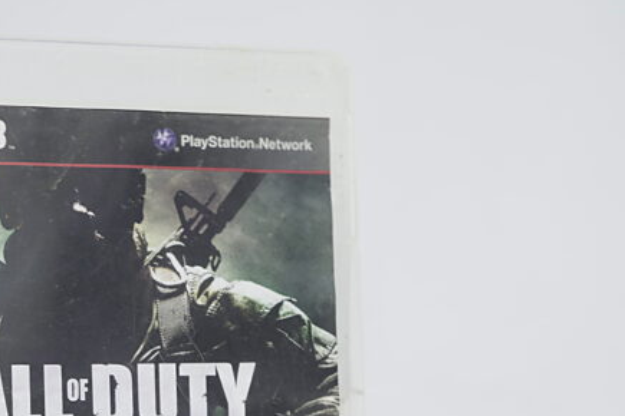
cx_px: 68
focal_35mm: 91
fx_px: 1580
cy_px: 396
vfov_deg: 14.8
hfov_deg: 21.9
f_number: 5.6
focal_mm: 33
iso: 125
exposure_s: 1/3
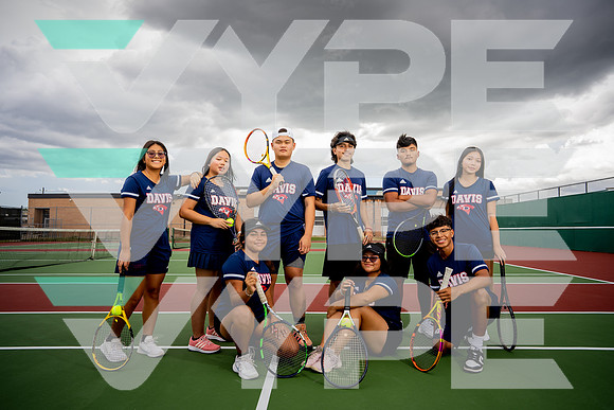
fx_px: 409
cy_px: 205
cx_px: 307
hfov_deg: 73.7
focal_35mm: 24
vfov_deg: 53.2
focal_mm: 24
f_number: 5.6
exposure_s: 1/100
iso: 50
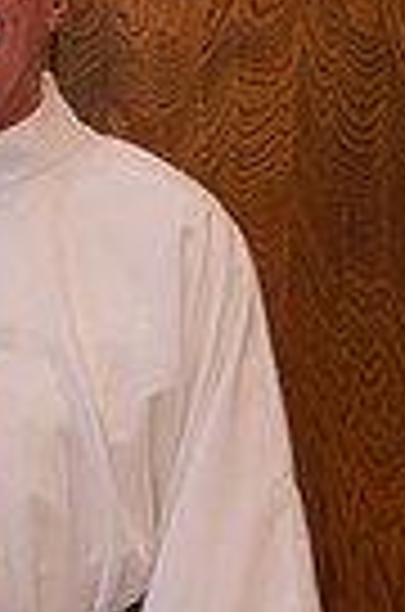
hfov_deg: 12.5
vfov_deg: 19.3
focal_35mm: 106
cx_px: -110
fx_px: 1798
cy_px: 297
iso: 2000
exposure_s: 1/100
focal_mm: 32
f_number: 2.8
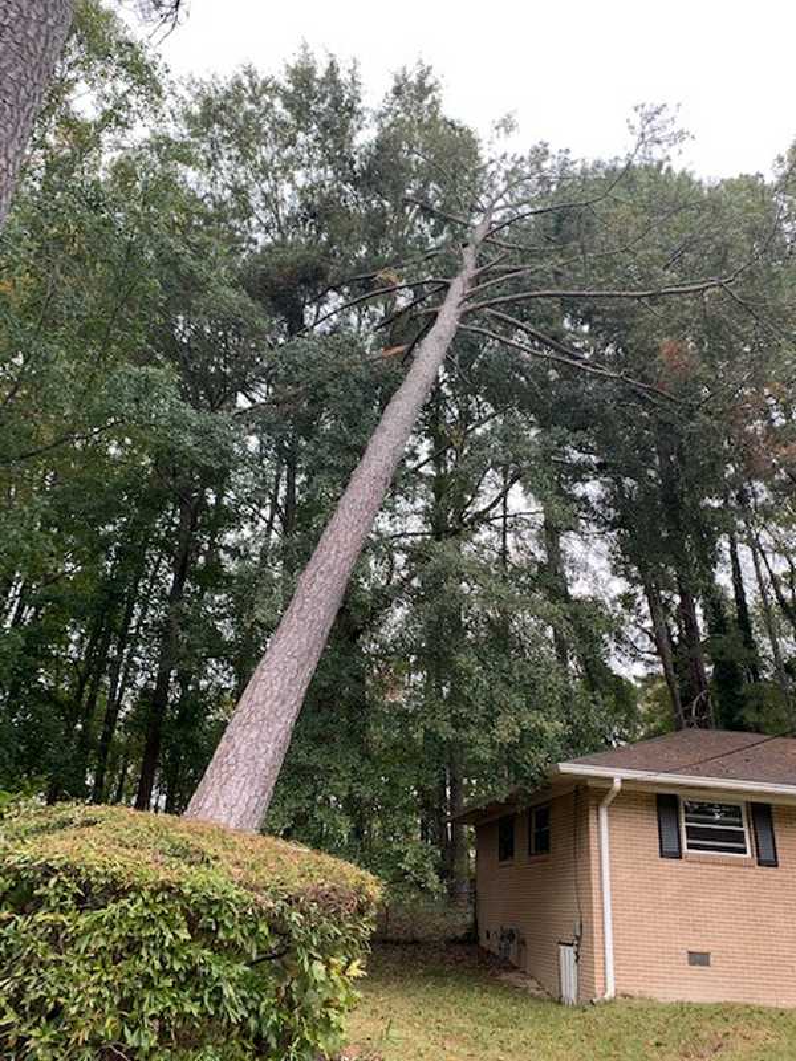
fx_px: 797
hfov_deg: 53.1
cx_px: 398
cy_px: 530
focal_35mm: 26
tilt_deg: +25.5
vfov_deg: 67.3
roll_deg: -4.9
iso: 32
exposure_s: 1/122
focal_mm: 4.25
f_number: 1.8
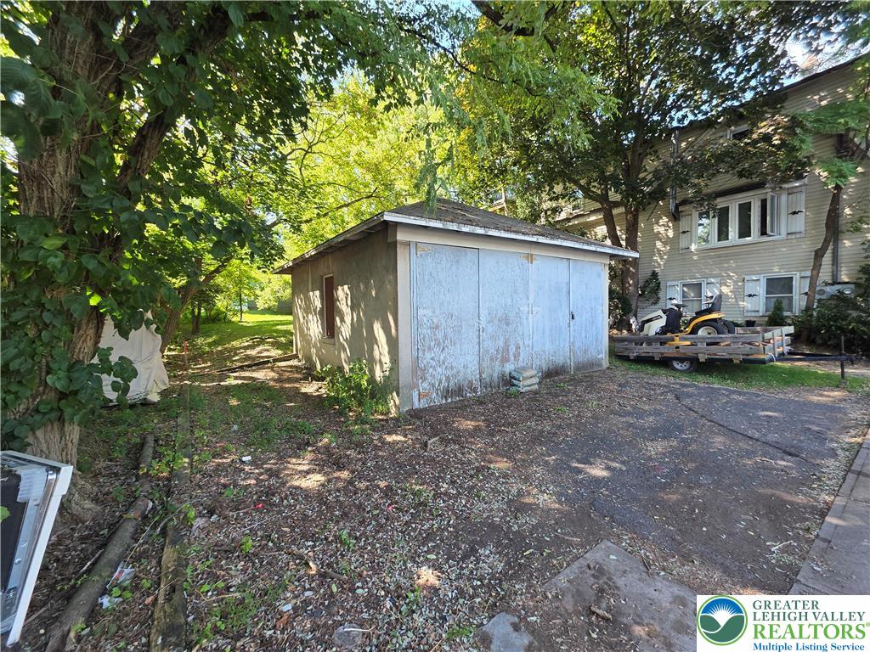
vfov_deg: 89.9
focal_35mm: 13
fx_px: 327
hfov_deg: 106.2
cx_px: 435
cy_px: 326
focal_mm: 2.2
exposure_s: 1/120
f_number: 1.9
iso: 50
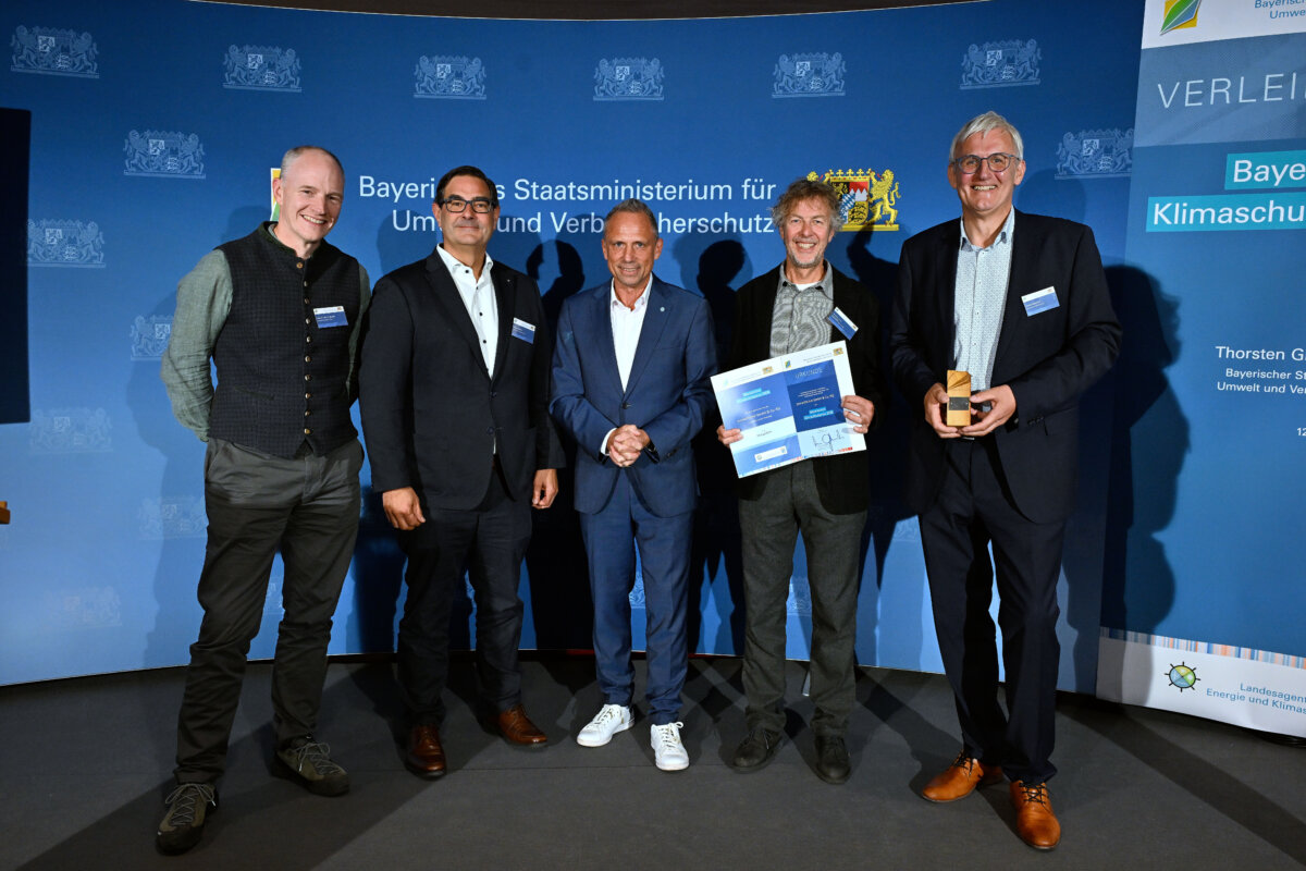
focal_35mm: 29
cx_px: 653
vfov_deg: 45.0
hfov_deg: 63.7
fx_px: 1052
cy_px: 436
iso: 1250
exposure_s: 1/125
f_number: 5
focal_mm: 29
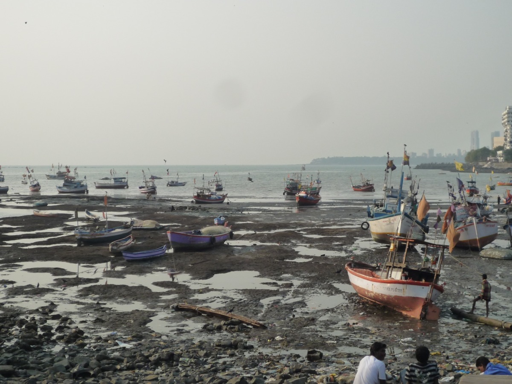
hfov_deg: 30.7
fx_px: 932
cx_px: 256
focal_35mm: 63
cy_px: 192
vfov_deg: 23.3
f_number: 4.3
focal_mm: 9.3
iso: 160
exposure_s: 1/800
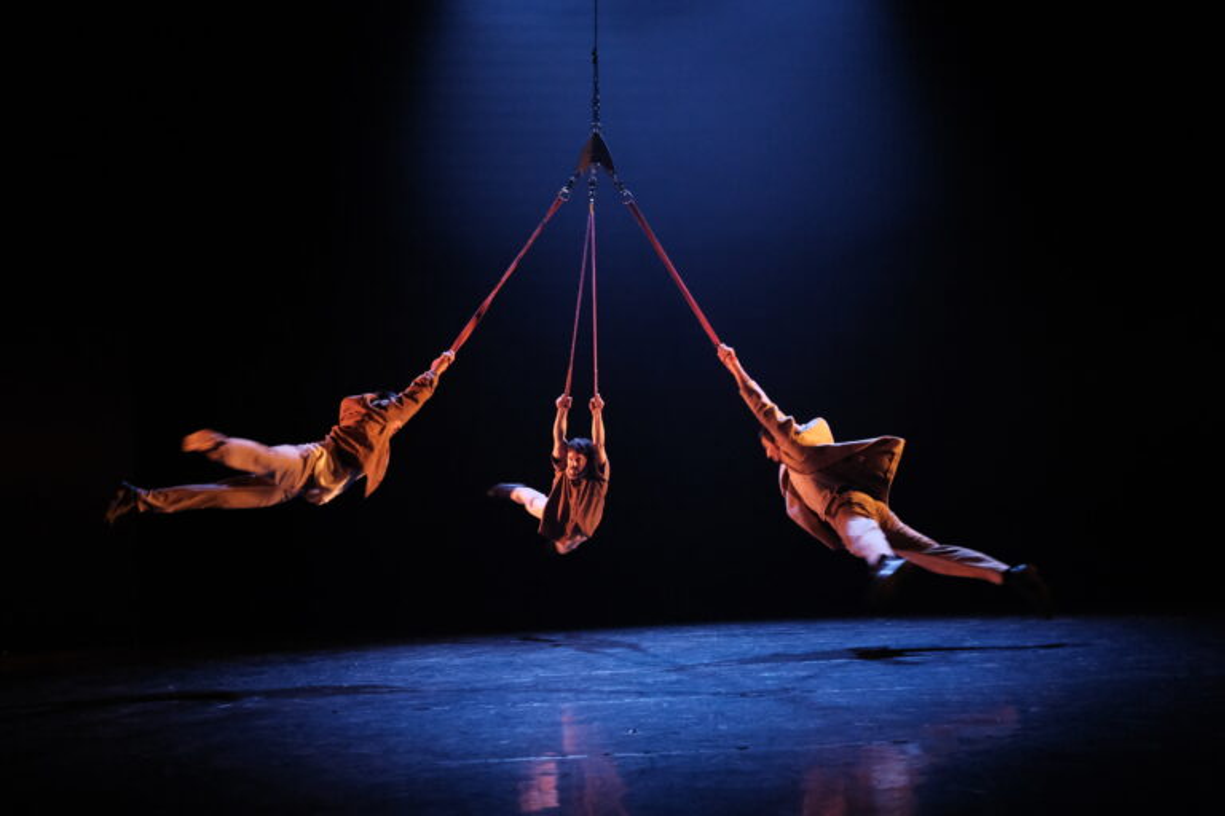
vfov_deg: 32.6
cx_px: 612
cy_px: 408
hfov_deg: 47.4
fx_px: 1395
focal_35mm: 41
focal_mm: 27
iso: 6400
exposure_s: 1/125
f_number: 2.8
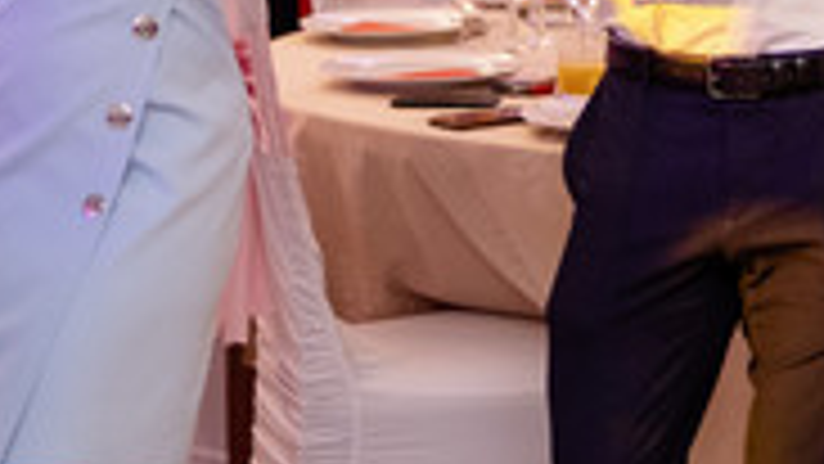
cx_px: 810
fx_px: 2797
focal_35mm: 128
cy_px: -106
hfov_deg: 16.4
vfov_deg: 9.3
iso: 1000
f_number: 1.4
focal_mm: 23
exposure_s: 1/160
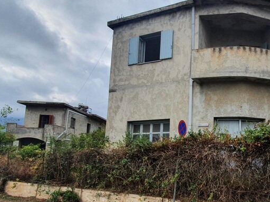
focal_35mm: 26
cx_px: 216
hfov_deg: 61.8
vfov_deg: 52.2
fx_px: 203
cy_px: 132
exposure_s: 1/1060
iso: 50
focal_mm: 1.8
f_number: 2.2
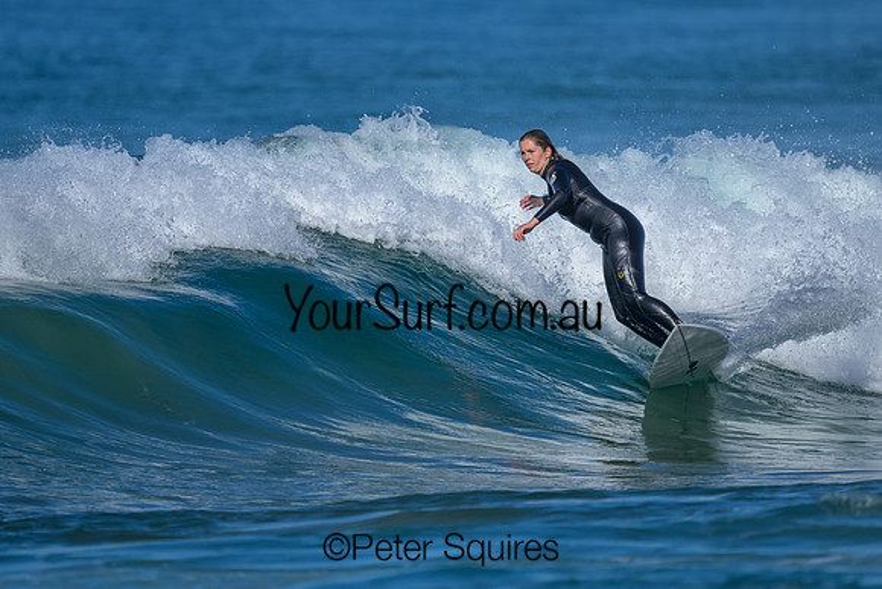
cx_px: 392
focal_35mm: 970
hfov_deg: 2.1
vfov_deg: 1.4
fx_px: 23762
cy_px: 291
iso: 180
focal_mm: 800
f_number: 6.3
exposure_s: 1/2000
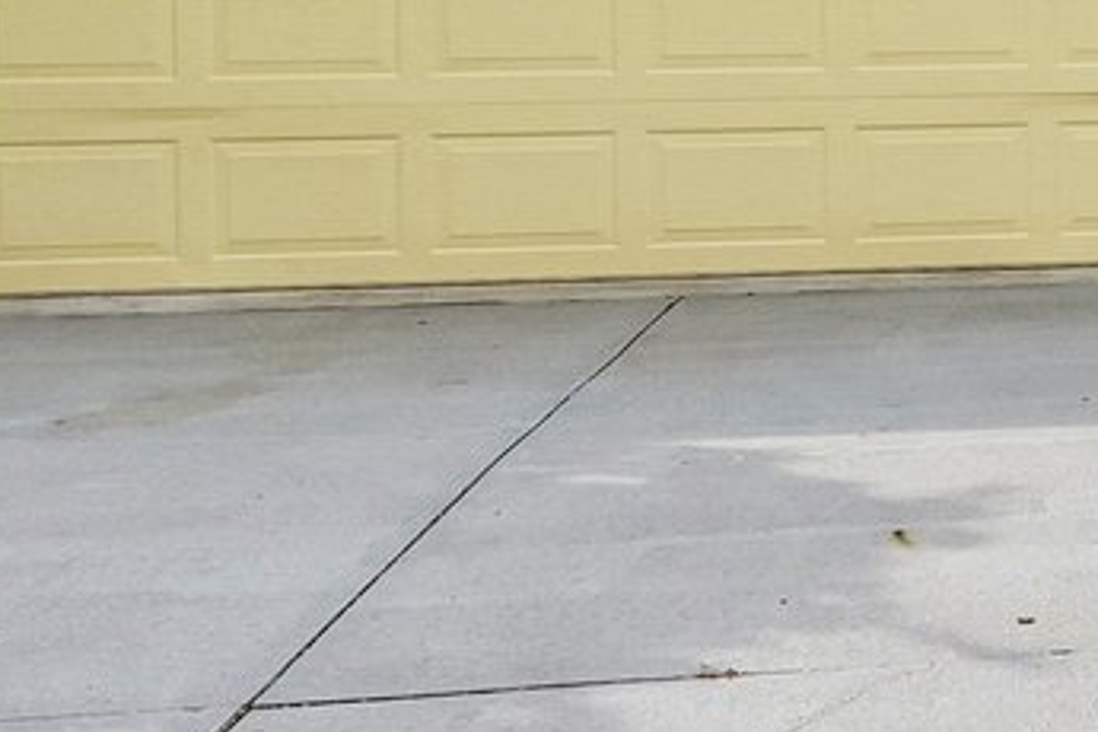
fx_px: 2531
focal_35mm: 83
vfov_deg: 15.5
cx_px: 1741
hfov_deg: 20.3
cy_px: -263
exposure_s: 1/1250
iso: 400
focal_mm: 14
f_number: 8
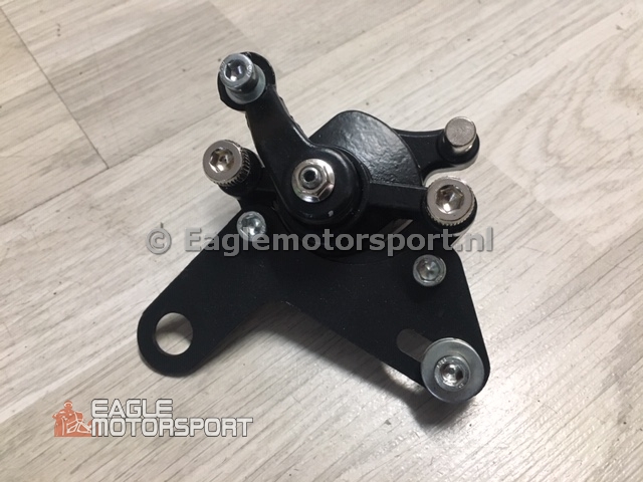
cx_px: 322
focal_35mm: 29
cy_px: 241
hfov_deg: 61.7
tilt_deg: -57.5
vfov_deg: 48.2
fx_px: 539
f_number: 2.2
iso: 200
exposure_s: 1/25
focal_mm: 4.15
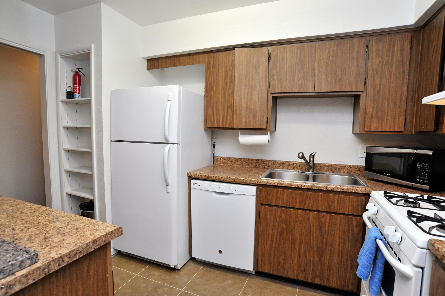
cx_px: 222
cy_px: 148
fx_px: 222
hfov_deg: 90.0
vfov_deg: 67.3
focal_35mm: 18
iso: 800
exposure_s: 1/30
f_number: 9
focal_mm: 18
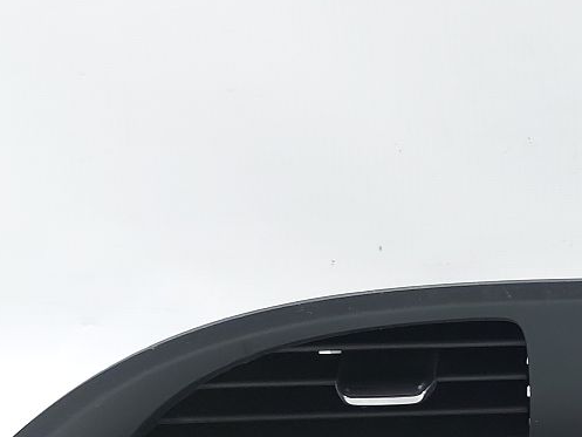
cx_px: 654
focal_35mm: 67
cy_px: 315
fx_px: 1127
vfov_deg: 21.8
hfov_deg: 26.5
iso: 100
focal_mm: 5.23
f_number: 1.8
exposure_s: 1/50
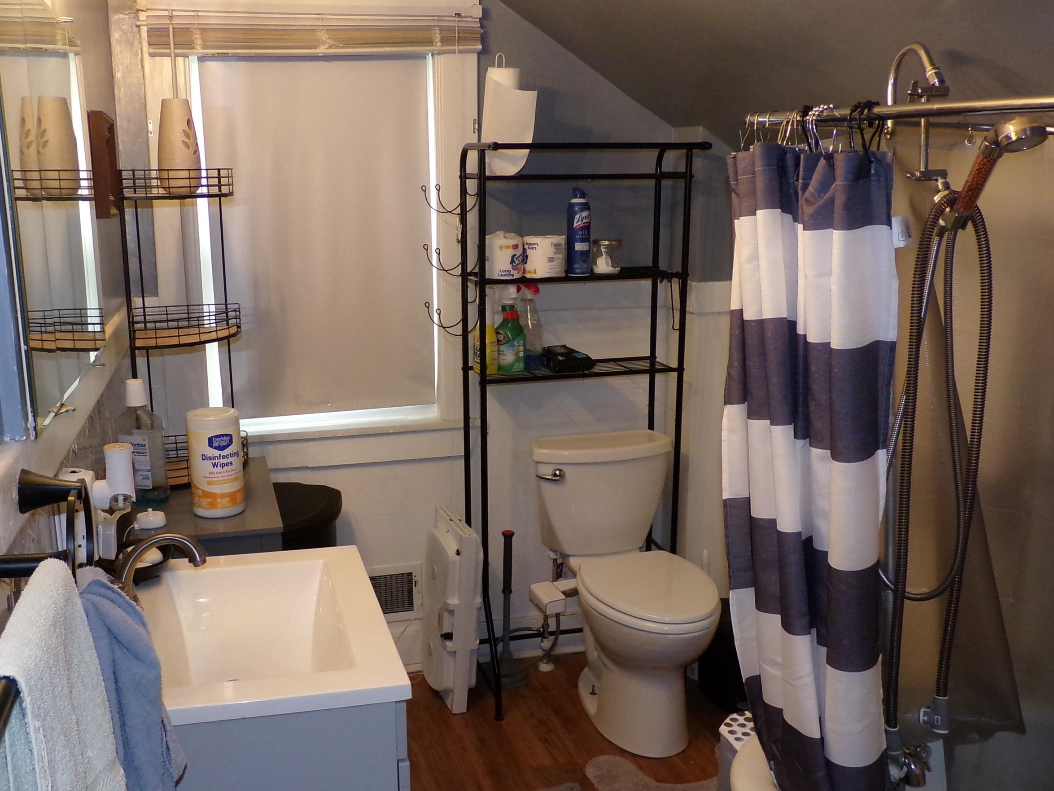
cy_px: 415
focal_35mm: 34
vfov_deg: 41.8
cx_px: 473
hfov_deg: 53.9
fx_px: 1035
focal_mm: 4.7
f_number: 3.2
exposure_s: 1/34
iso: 200
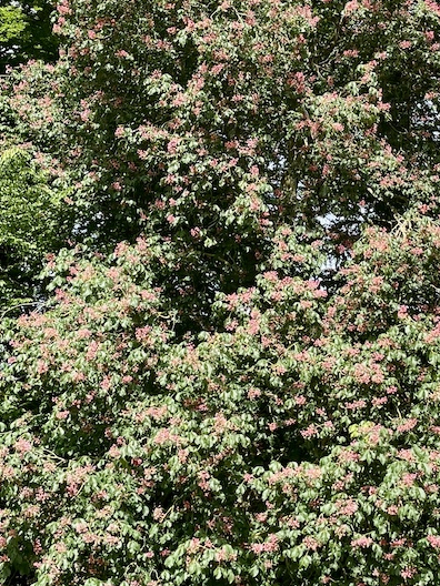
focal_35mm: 63
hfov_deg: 23.1
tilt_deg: +21.9
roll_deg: +1.2
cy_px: 156
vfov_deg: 30.3
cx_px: 318
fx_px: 1068
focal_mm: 4.2
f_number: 1.6
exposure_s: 1/1159
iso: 32
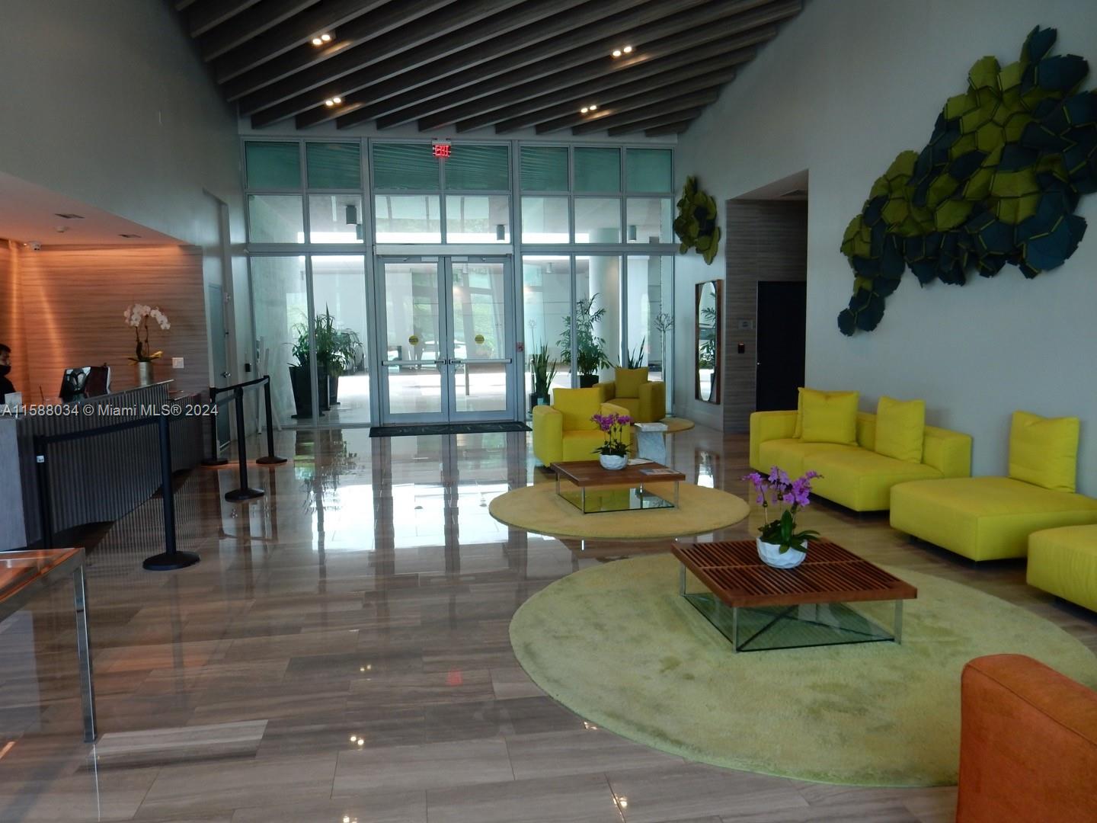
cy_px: 412
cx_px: 548
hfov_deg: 69.4
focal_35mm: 25
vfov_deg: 54.9
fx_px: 792
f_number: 3.7
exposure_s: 1/40
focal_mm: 4.5
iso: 125
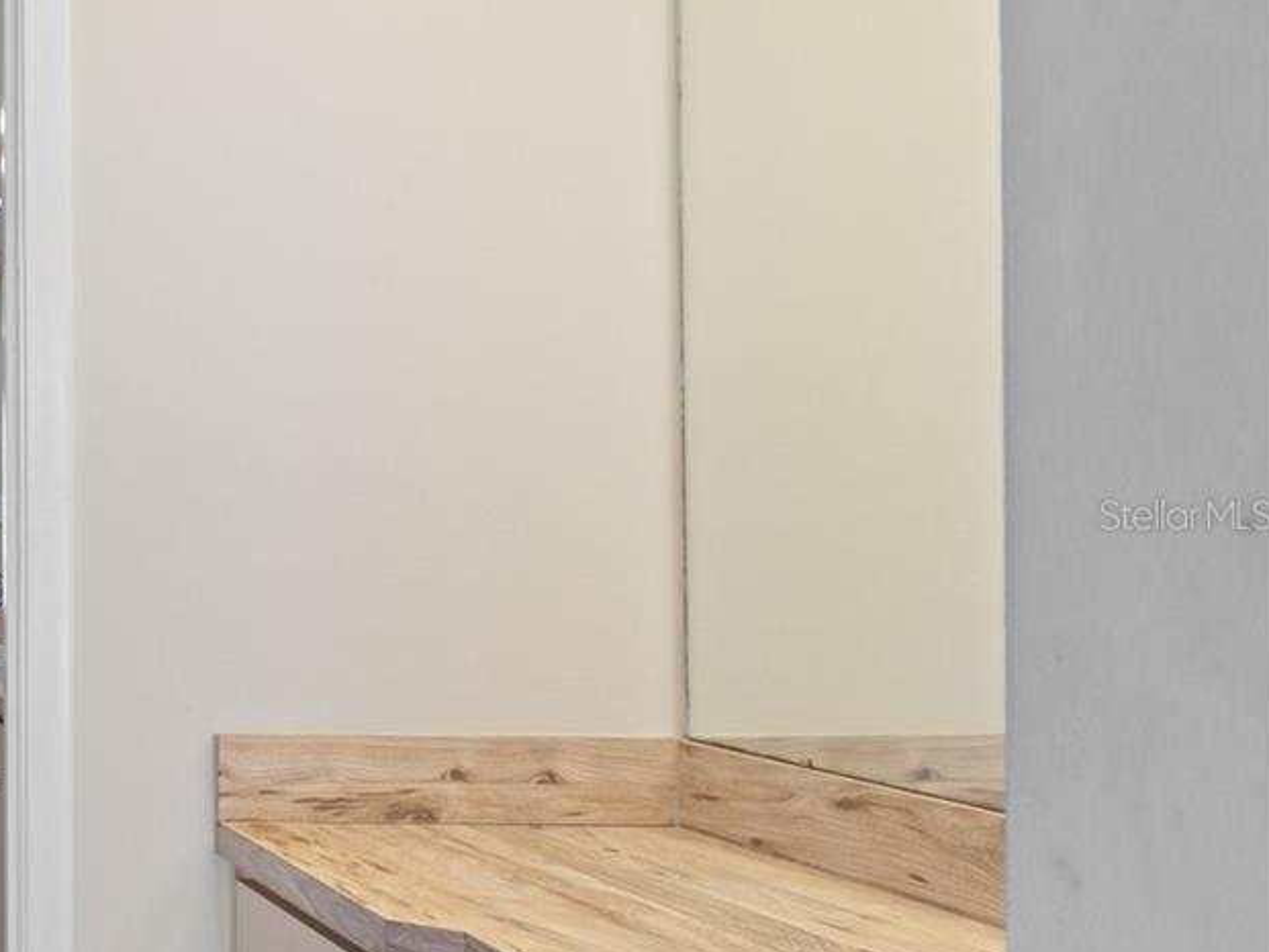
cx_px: -354
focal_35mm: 52
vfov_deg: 28.0
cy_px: 515
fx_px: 1907
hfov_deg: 29.9
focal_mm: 14
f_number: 8
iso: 320
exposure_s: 1
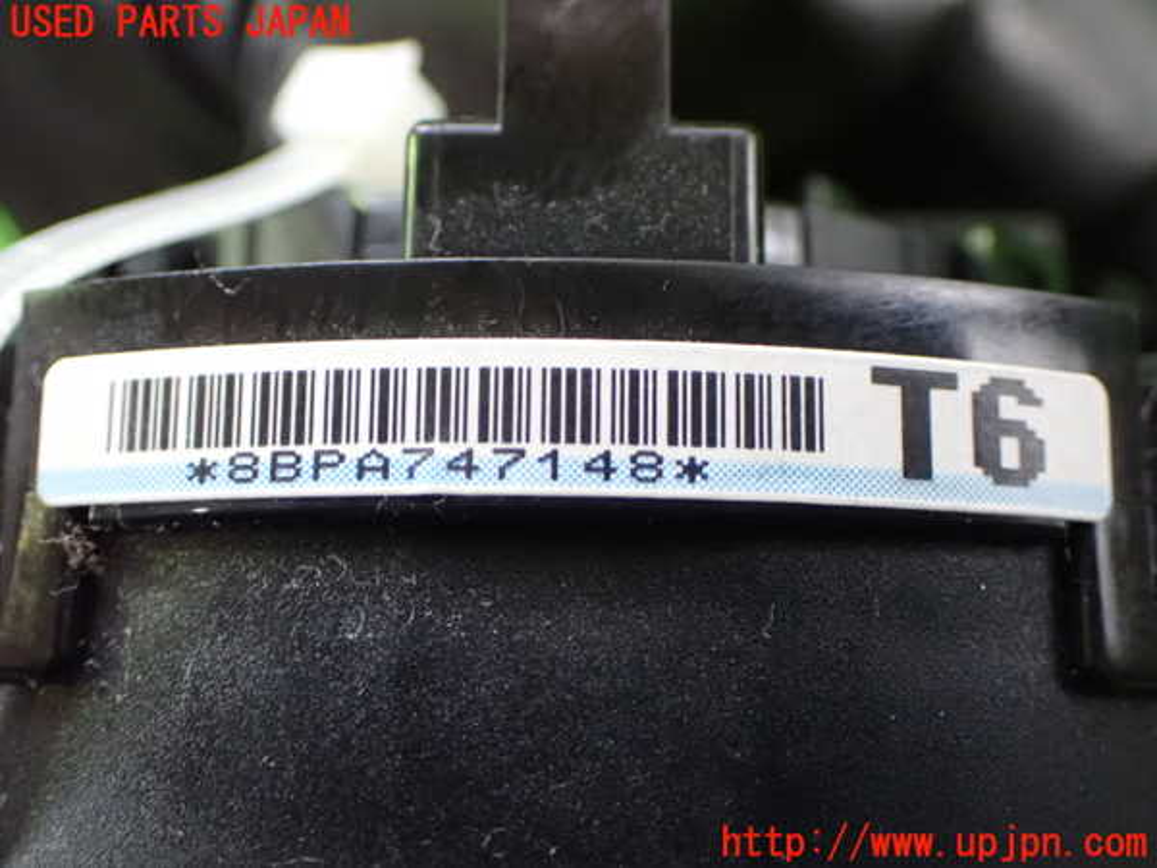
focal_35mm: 50
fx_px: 1671
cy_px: 434
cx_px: 578
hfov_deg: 38.2
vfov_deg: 29.1
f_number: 3.2
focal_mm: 9.01
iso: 1600
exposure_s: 1/30
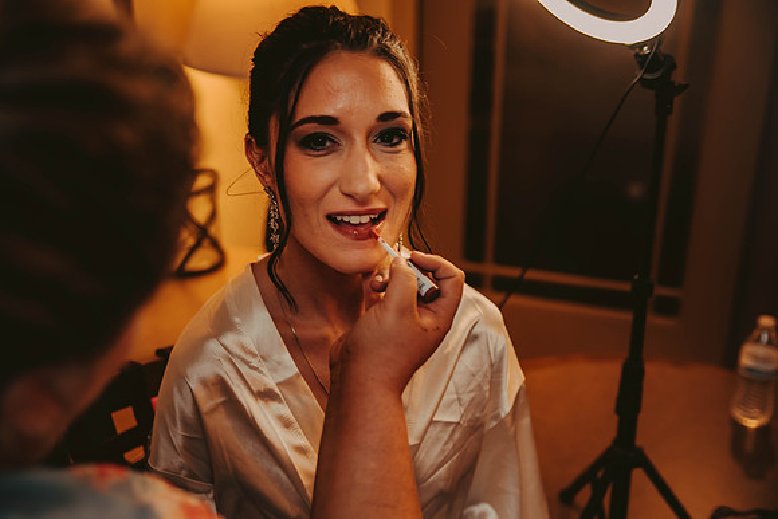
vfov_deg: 28.1
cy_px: 260
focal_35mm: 48
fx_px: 1038
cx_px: 389
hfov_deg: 41.1
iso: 320
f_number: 2.8
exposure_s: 1/60
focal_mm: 48
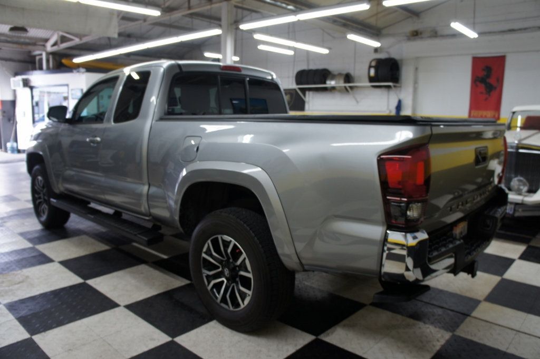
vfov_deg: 47.9
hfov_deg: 67.4
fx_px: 405
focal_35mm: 27
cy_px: 180
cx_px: 270
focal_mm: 18
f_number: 4
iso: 200
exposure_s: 1/30
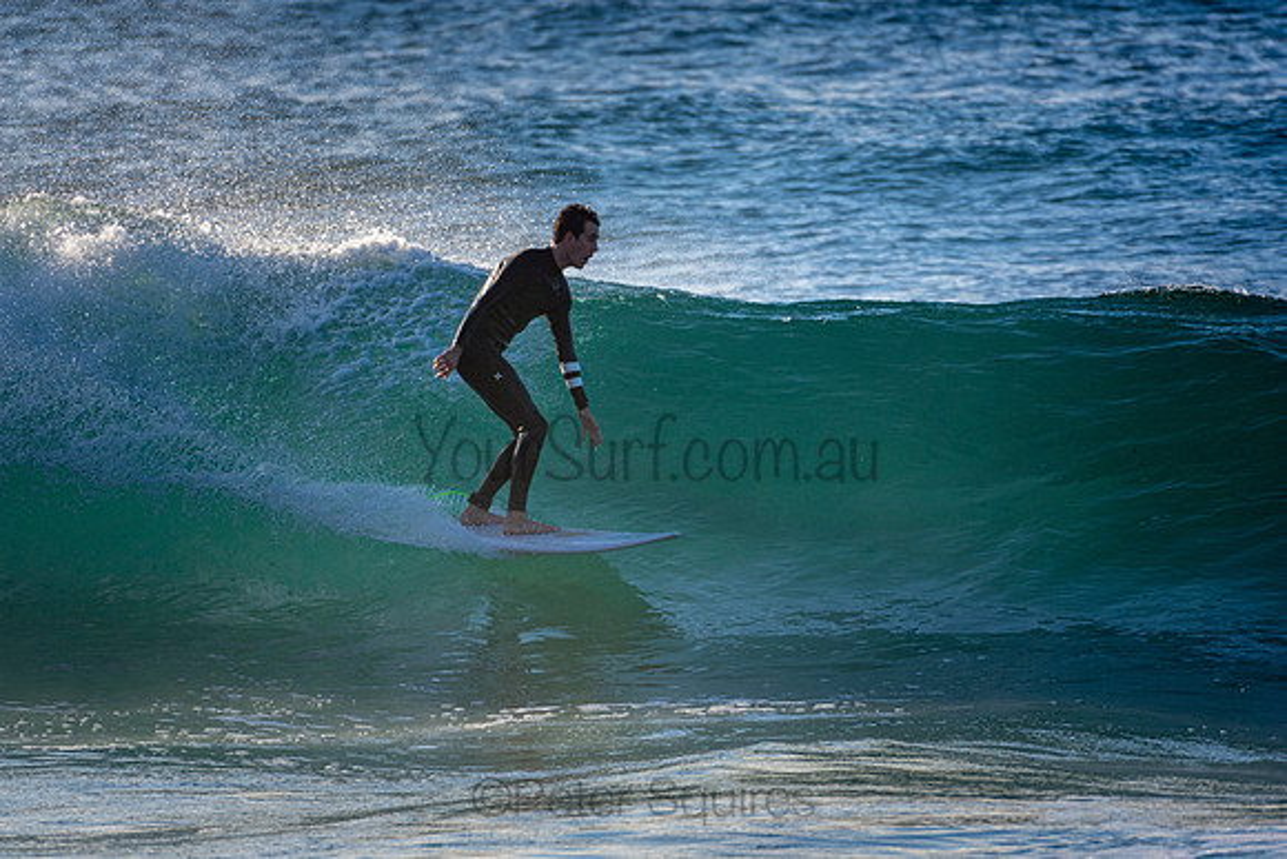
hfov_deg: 2.7
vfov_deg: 1.8
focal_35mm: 750
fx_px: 26818
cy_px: 430
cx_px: 644
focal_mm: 500
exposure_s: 1/1250
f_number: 5.6
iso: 250
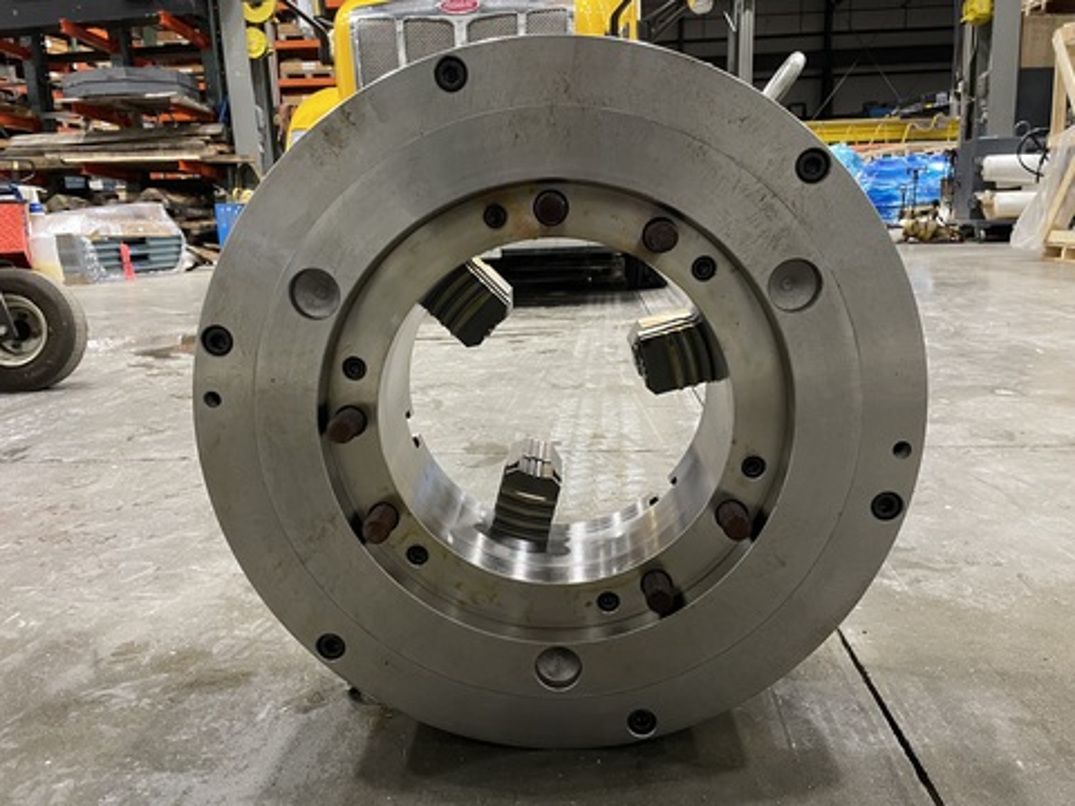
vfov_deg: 53.1
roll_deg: +2.2
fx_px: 807
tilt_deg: -13.1
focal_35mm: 26
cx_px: 538
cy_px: 403
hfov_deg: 67.3
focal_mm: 4.2
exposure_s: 1/40
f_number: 1.6
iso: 320
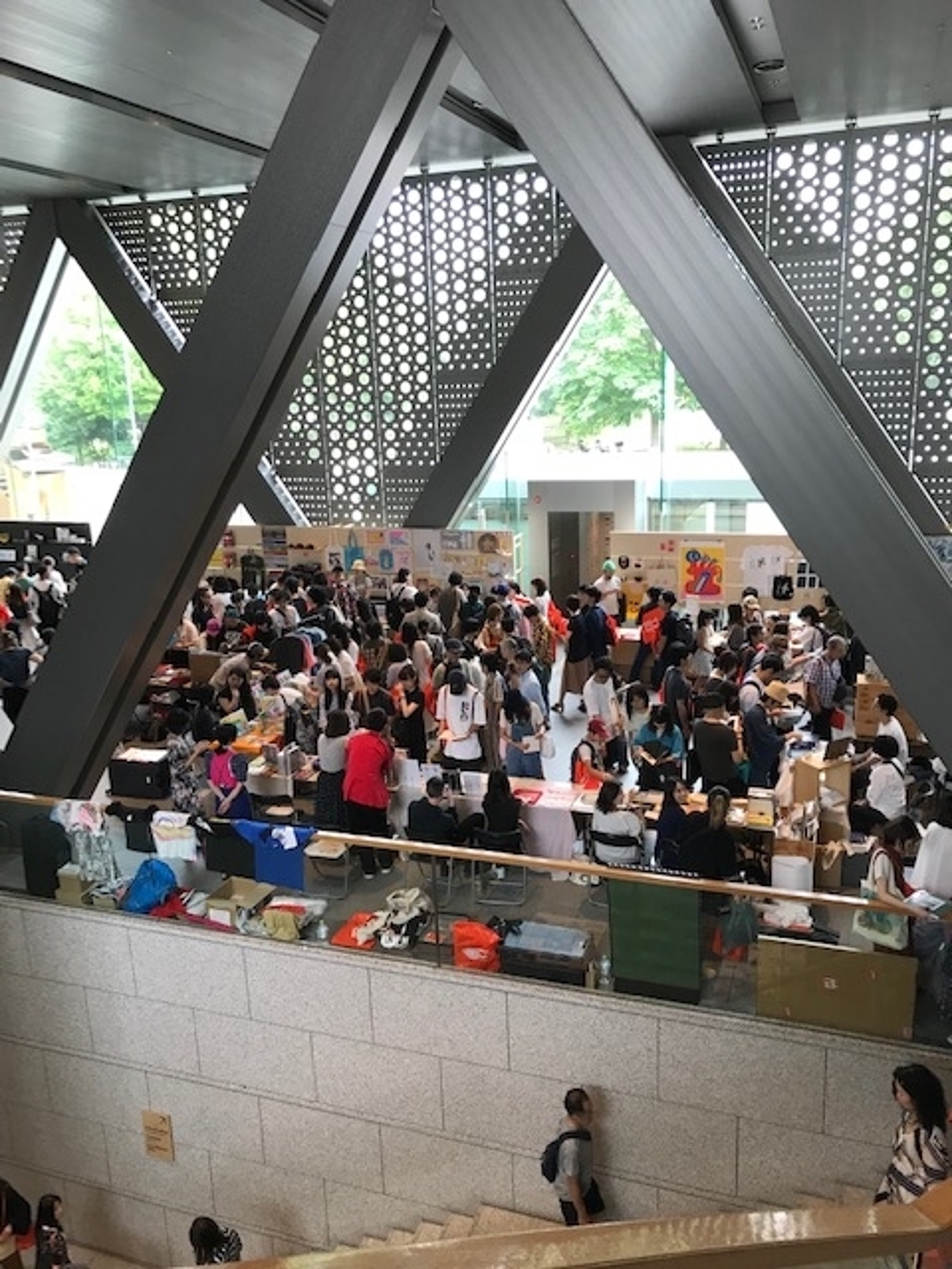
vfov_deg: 63.4
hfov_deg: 49.7
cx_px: 476
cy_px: 634
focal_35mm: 28
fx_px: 1027
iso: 25
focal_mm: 3.99
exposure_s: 1/40
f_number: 1.8
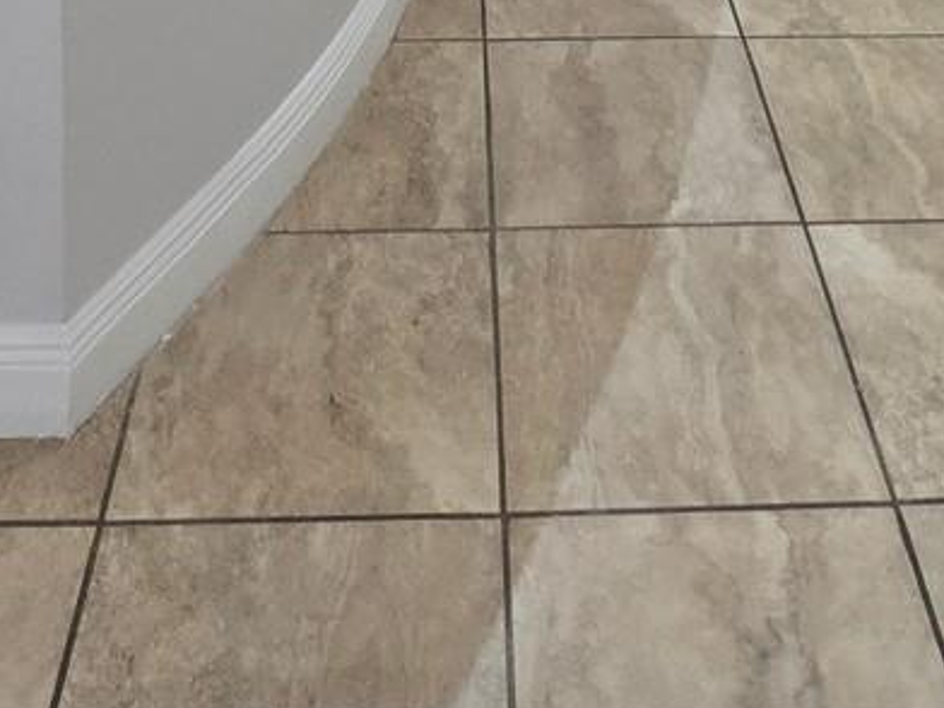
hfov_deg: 36.1
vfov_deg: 18.1
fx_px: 1445
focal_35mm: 53
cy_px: -725
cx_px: 539
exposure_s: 1/60
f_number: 2.2
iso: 160
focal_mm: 1.7
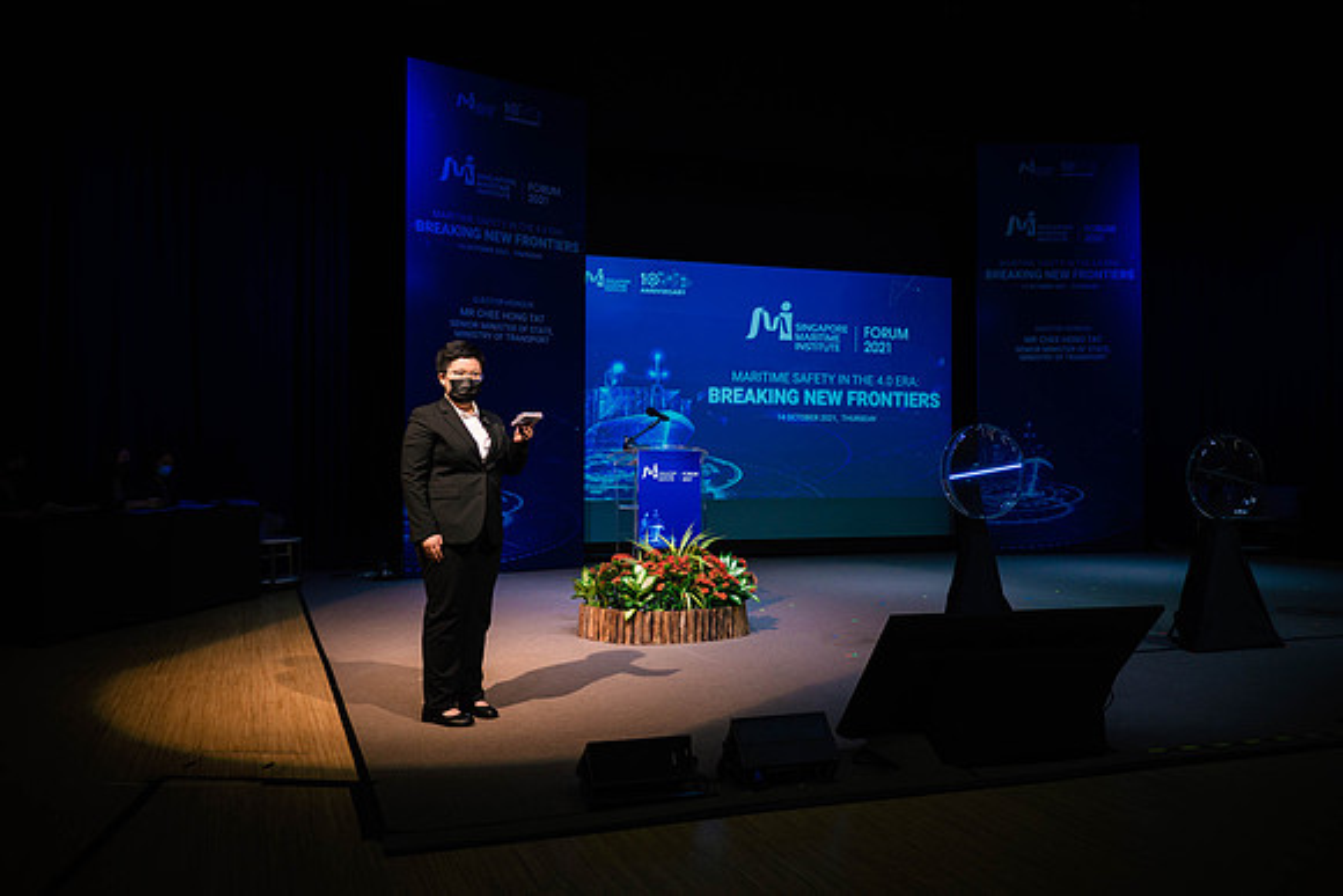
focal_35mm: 30
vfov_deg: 43.4
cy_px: 448
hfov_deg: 61.6
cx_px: 672
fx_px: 1125
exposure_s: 1/160
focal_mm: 14
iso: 400
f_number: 1.8
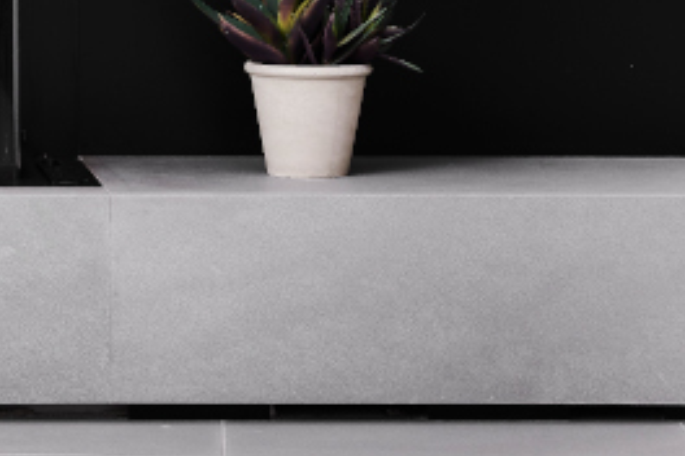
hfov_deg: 10.0
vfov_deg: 6.8
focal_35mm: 200
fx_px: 3805
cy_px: -124
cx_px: -270
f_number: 8
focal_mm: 44
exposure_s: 1/8
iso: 64
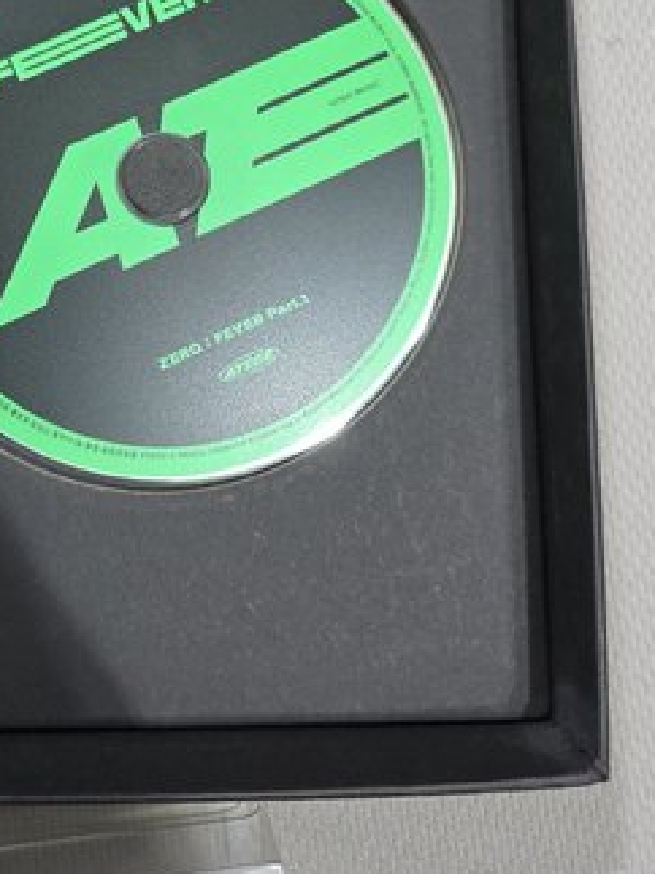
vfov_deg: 46.8
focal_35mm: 38
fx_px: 959
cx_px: 165
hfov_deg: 36.8
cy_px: 196
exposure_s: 1/60
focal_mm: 6.3
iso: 800
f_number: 1.7
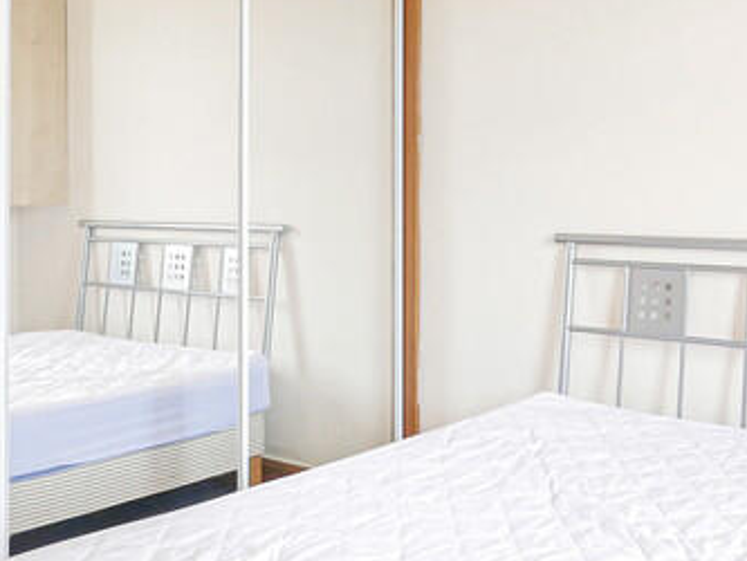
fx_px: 928
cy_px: 206
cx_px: 534
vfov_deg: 33.4
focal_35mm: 43
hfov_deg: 42.8
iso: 1250
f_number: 4
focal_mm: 7
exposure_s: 1/60
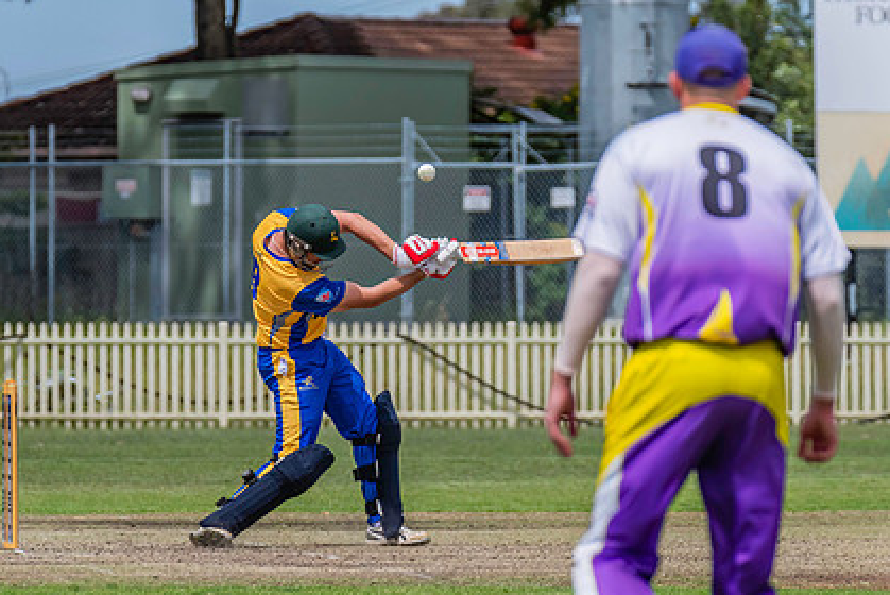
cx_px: 304
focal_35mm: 526
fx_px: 13012
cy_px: 392
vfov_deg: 2.6
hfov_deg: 3.9
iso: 800
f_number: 8
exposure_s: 1/2500
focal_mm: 380
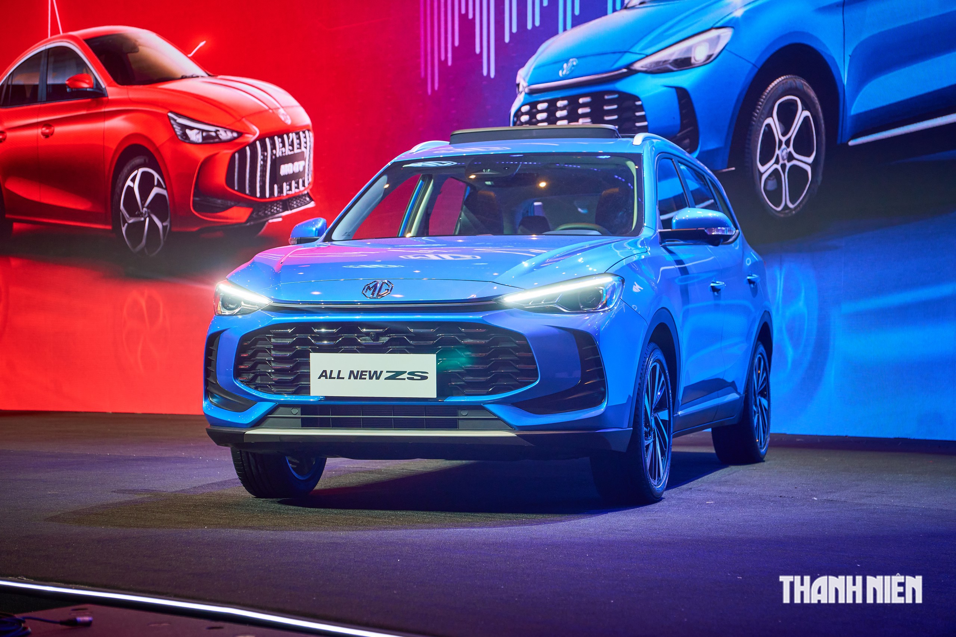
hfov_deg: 28.1
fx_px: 1912
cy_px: 318
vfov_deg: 18.9
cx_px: 478
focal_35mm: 72
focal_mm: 48
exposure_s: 1/125
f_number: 3.2
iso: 640
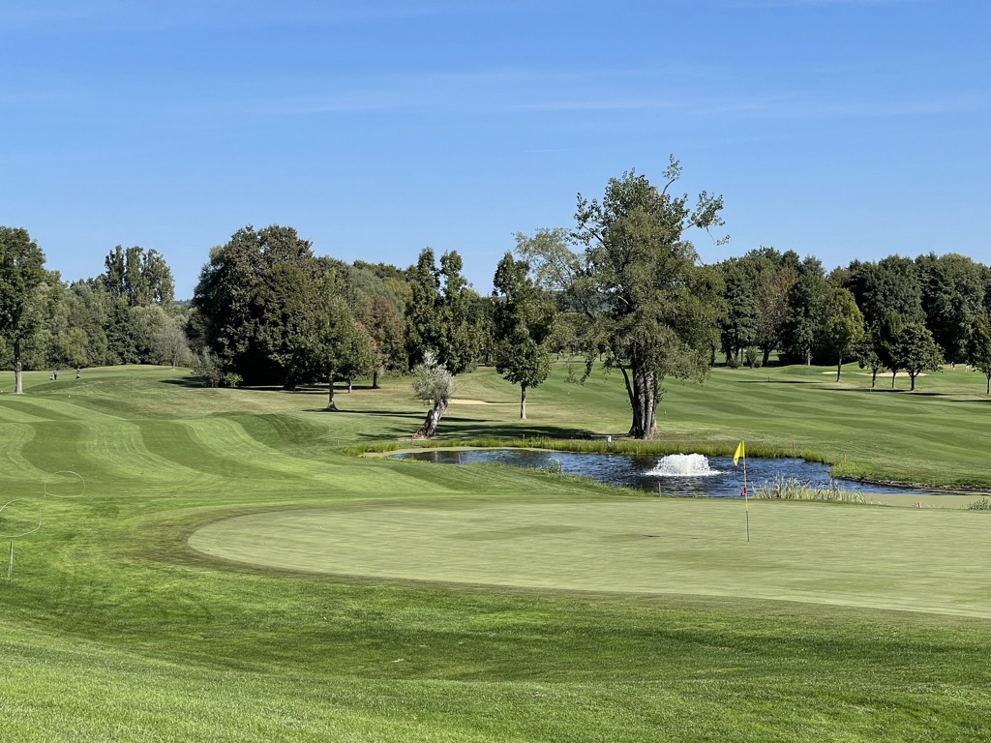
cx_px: 496
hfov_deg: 30.3
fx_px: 1832
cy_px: 372
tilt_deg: -1.0
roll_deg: +0.7
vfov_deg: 22.9
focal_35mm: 64
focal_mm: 7.5
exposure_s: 1/1357
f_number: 2.2
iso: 20
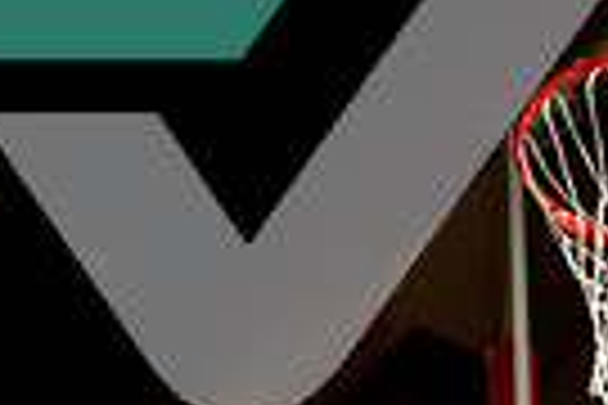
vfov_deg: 12.2
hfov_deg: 17.1
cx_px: 1018
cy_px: 722
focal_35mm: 103
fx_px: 1739
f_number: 7.1
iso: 100
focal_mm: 24
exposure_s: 1/250
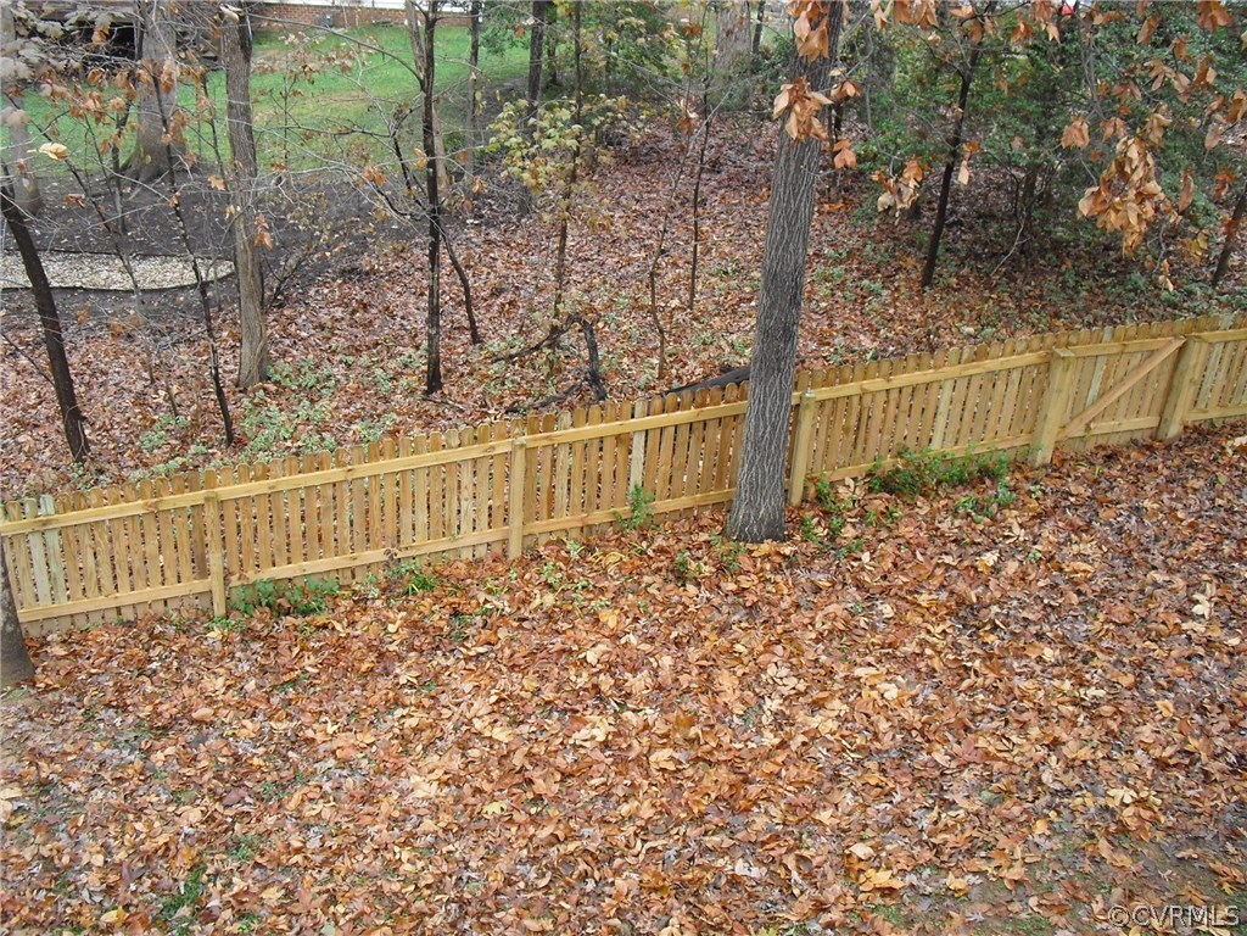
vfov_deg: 39.7
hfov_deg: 51.4
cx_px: 624
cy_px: 468
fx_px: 1297
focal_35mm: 36
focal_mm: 6.3
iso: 200
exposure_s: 1/100
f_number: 3.1
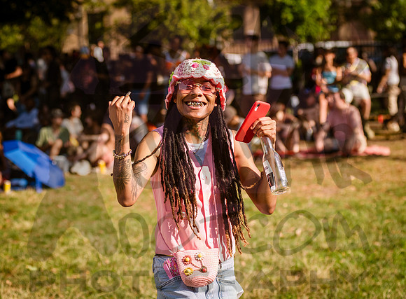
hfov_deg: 18.9
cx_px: 201
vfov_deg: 14.0
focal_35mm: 104
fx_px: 1217
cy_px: 145
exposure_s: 1/2000
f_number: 4
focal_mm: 86
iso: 400
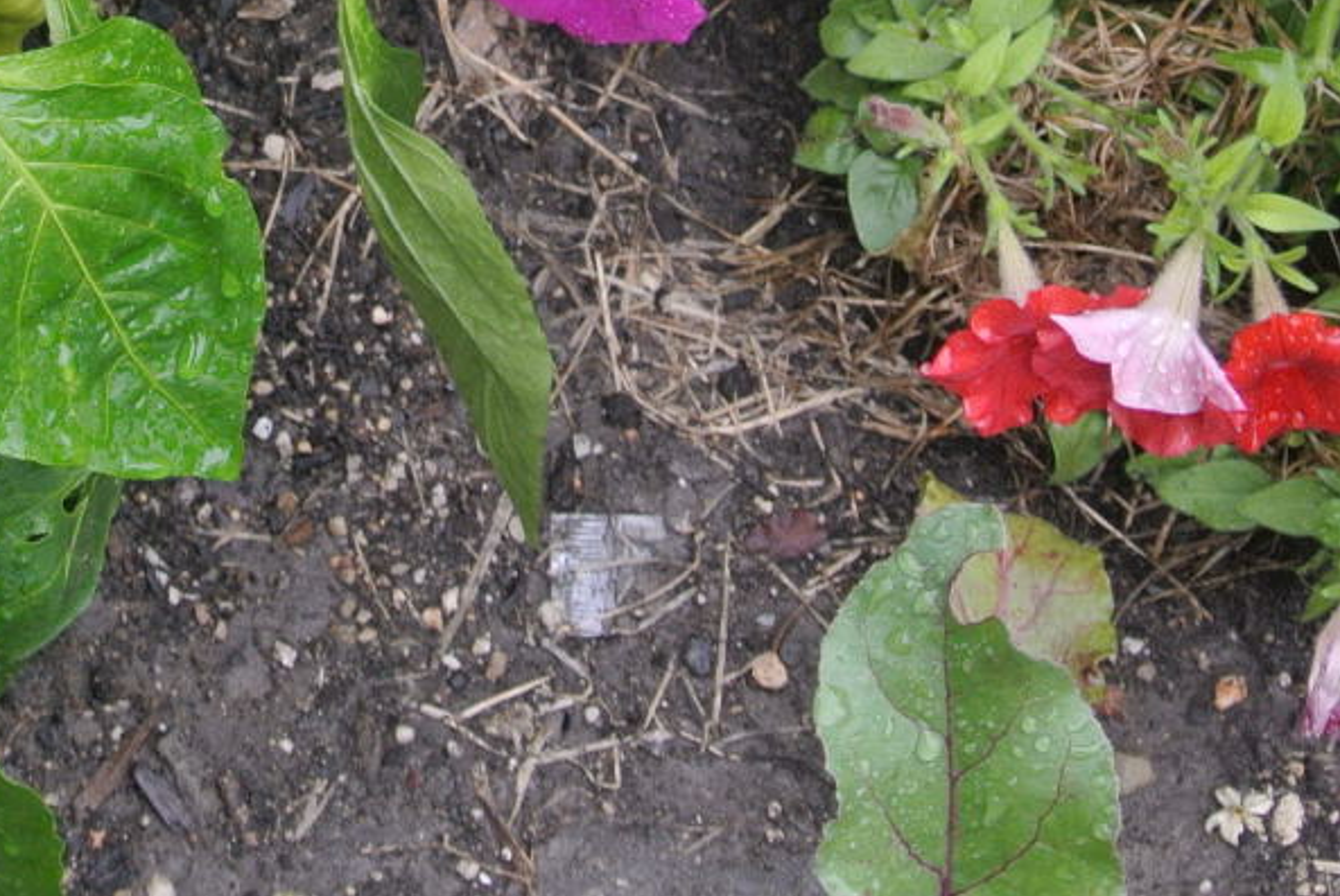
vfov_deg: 8.5
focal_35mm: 160
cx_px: -158
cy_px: -97
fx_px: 5963
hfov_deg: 12.6
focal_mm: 18.2
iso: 220
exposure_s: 1/60
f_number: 4.5
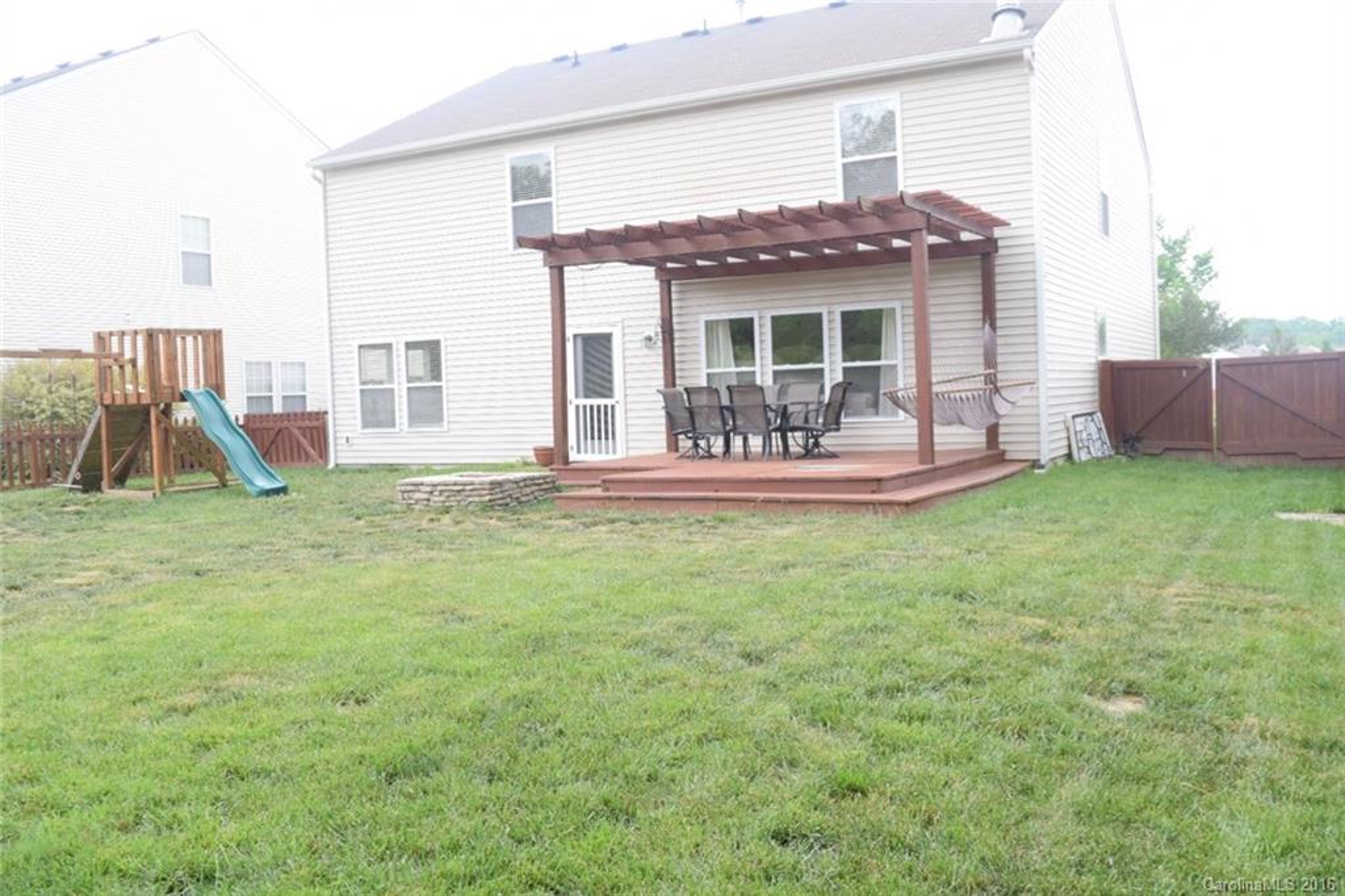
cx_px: 672
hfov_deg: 57.2
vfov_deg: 39.9
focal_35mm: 33
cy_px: 448
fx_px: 1232
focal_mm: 22
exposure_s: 1/160
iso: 400
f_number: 6.3
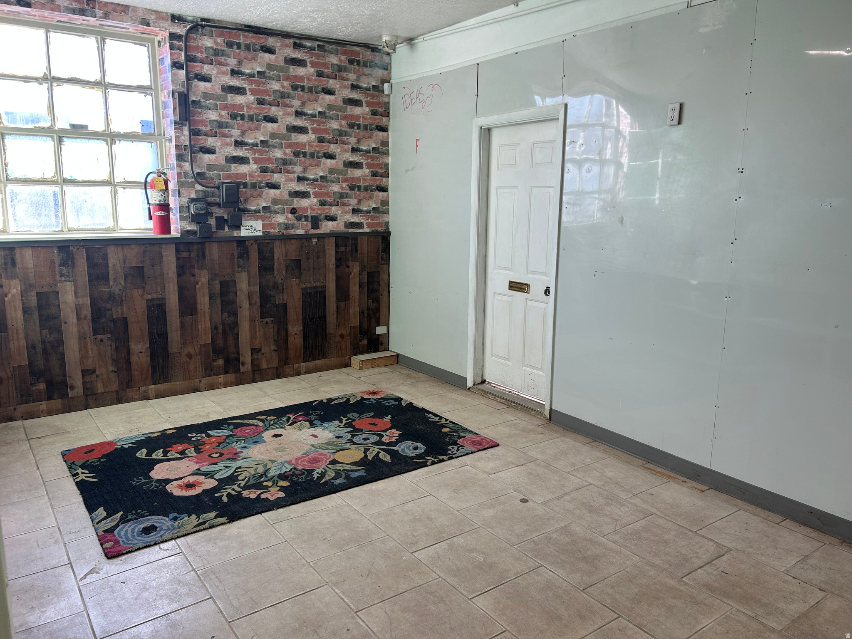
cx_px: 426
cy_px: 320
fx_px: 640
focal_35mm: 26
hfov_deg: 67.3
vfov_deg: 53.1
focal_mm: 5.7
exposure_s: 1/127
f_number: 1.5
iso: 32
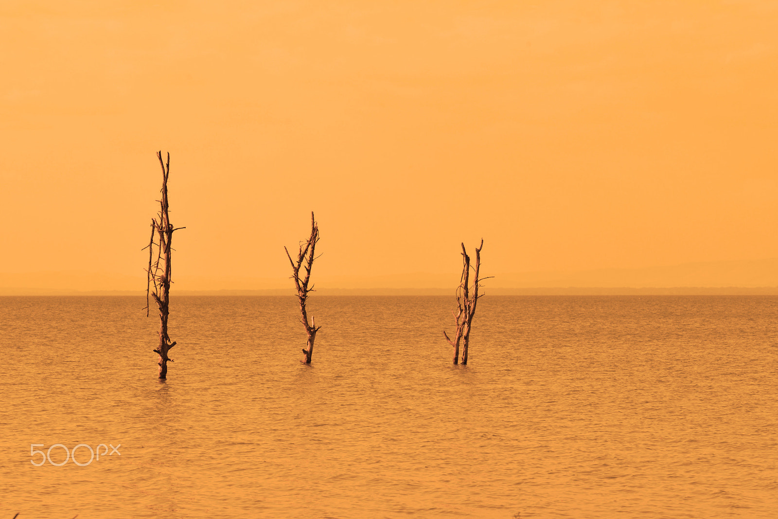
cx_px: 389
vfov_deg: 9.5
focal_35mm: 145
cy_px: 260
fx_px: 3134
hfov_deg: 14.2
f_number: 11
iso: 400
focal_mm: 145
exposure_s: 1/500
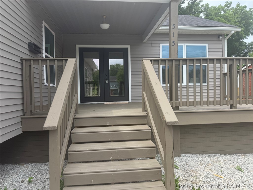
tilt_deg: -0.4
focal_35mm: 24
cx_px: 126
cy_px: 95
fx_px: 175
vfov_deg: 56.8
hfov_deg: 71.6
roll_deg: +1.2
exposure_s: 1/1767
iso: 80
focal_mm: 6.76
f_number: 1.78
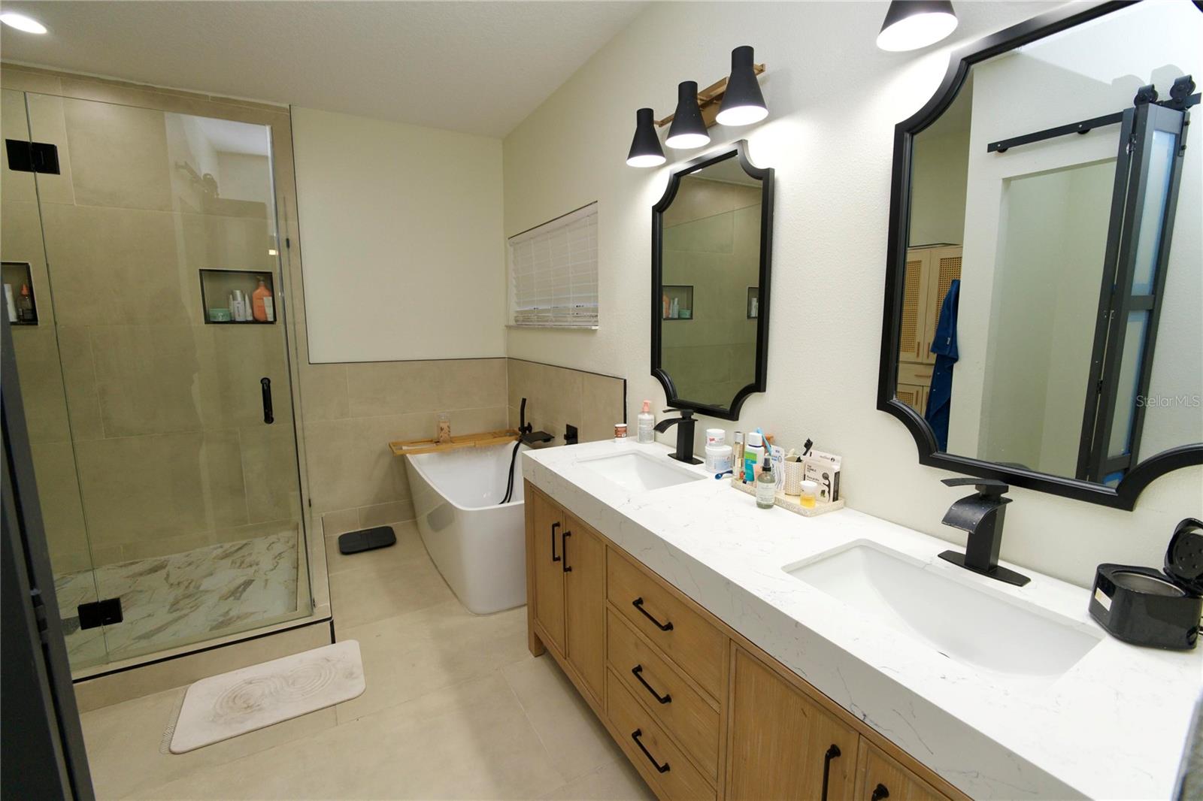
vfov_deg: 77.3
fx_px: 501
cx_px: 602
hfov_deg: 100.4
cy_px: 400
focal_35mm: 15
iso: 500
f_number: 4
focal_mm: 10
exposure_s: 1/160
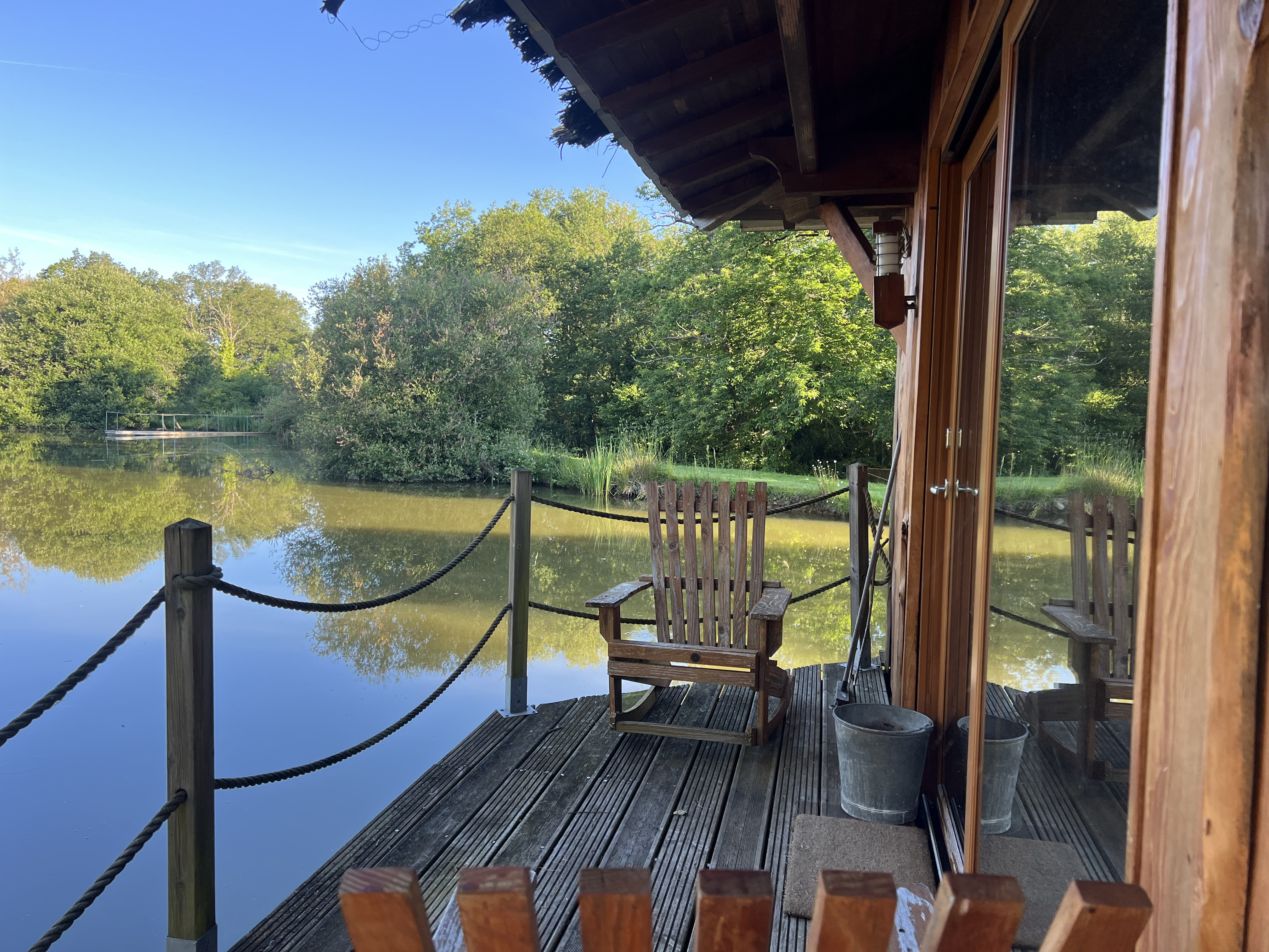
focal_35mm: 26
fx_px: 953
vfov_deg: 53.1
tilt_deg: -4.3
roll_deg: -0.7
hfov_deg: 67.3
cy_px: 476
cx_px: 634
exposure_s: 1/313
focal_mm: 5.7
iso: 50
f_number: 1.5
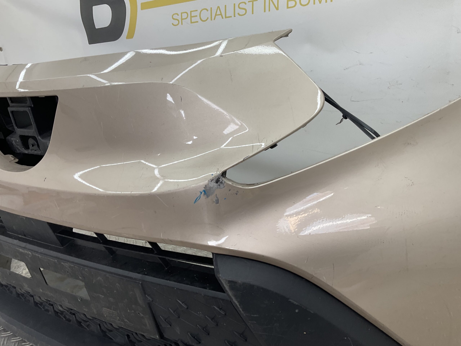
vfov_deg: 48.2
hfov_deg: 61.7
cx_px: 230
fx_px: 386
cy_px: 173
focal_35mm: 29
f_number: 1.8
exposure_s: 1/120
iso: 20
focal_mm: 3
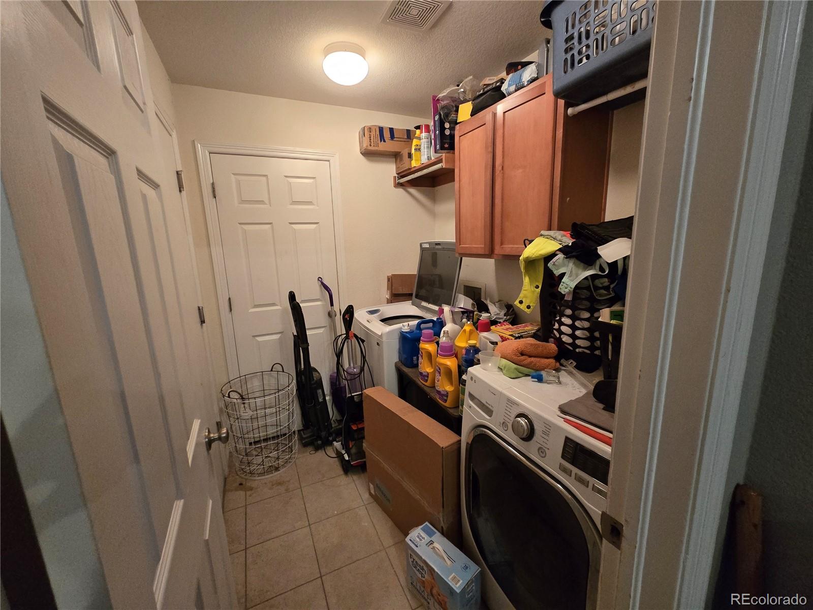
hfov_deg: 106.2
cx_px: 406
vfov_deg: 89.9
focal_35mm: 13
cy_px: 305
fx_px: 305
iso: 800
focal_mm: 2.2
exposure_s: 1/60
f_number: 2.2
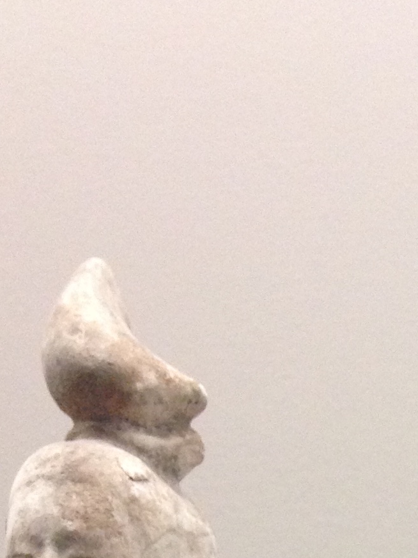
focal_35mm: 131
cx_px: 746
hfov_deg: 10.6
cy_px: 1037
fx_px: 2109
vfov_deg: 13.4
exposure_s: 1/20
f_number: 2.4
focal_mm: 4.28
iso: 160
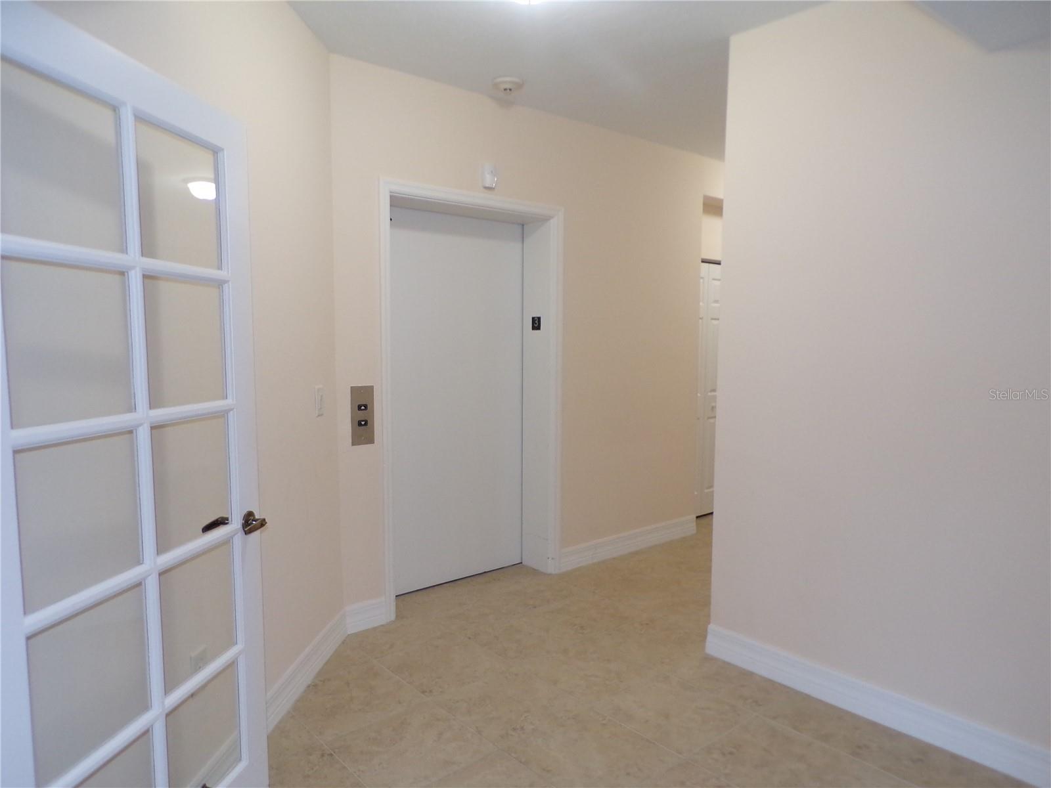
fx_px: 729
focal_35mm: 24
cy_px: 394
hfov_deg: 71.6
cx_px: 526
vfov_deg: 56.8
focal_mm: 4.3
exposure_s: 1/34
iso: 200
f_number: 3
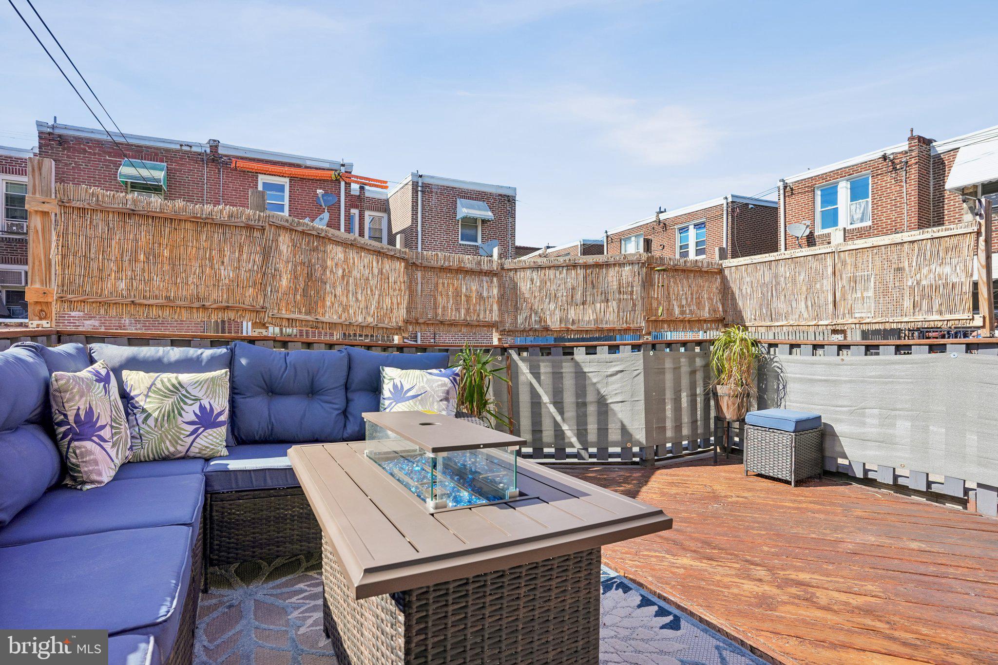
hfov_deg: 93.3
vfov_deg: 70.4
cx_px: 499
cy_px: 332
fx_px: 471
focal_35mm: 17
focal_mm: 17
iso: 400
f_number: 5.6
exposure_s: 1/800
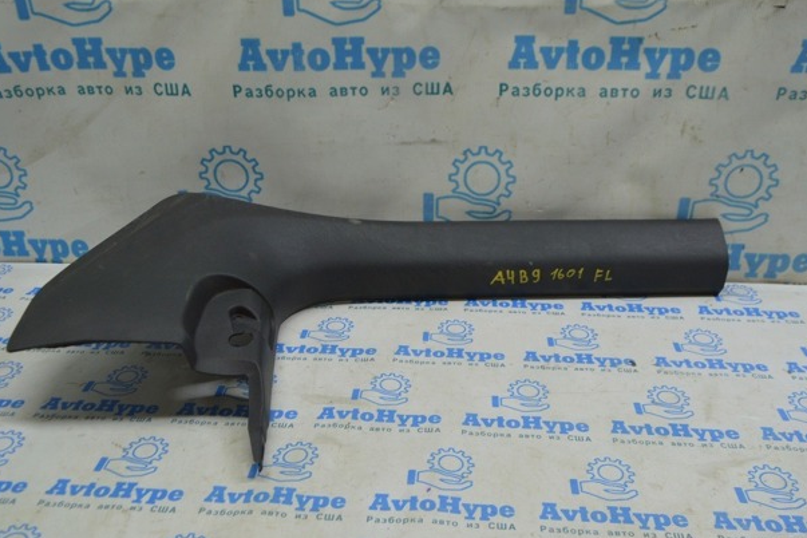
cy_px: 259
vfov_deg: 37.8
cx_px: 388
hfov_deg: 54.4
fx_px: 785
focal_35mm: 35
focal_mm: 22
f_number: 5.6
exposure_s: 1/40
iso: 400
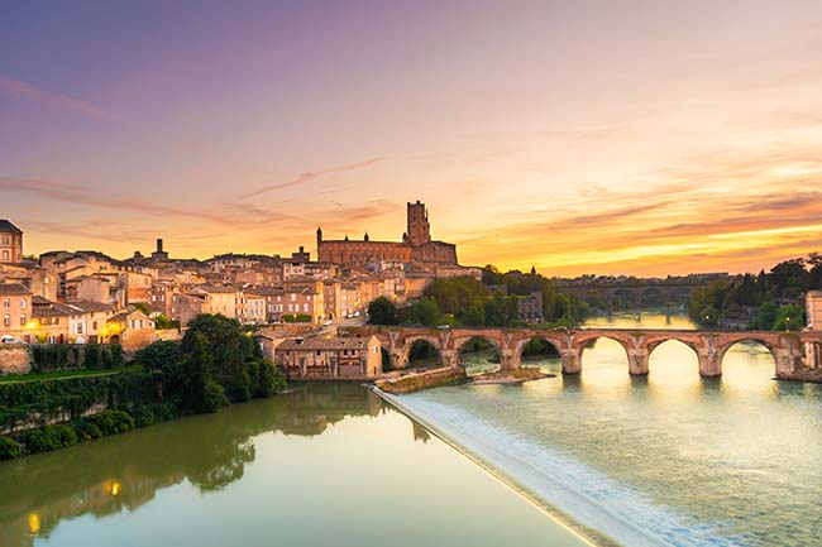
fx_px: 639
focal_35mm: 28
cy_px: 274
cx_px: 411
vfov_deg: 46.4
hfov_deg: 65.5
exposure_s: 1/60
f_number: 4
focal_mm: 28
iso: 320
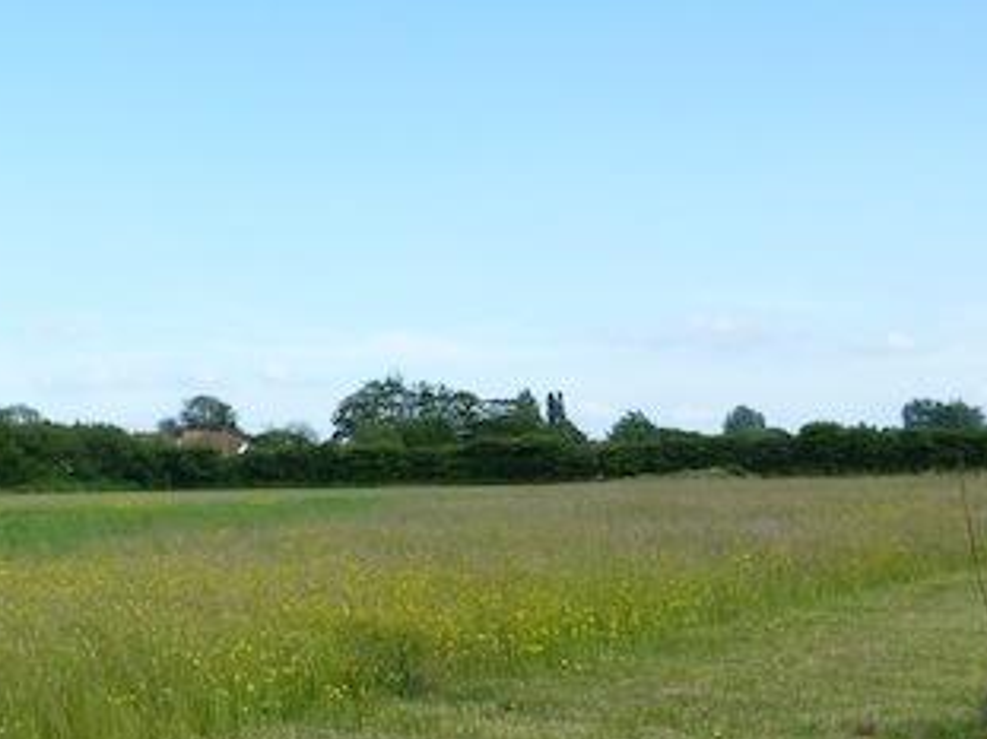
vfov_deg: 25.4
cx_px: 197
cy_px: 779
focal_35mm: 54
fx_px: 1539
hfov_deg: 34.5
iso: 100
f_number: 4
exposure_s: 1/400
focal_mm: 4.3
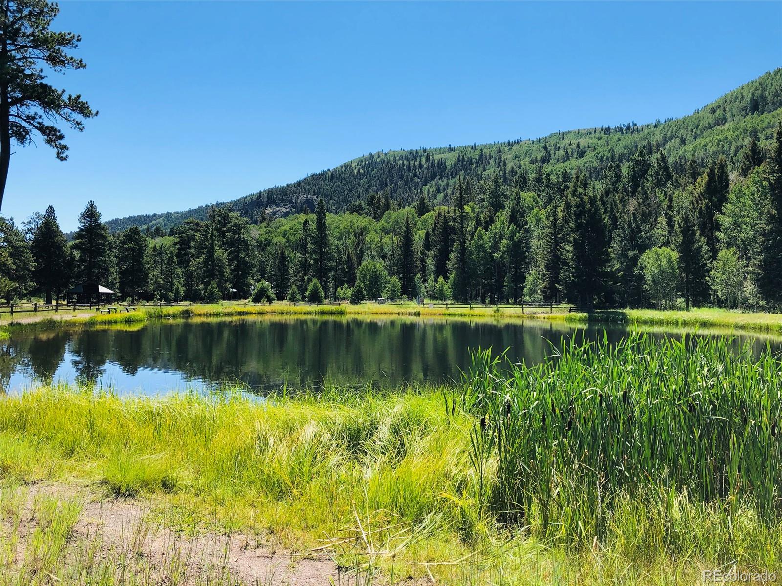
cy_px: 293
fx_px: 633
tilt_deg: +0.7
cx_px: 391
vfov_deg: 49.7
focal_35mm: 28
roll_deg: -0.4
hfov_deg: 63.4
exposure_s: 1/1297
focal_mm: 3.99
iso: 20
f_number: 1.8
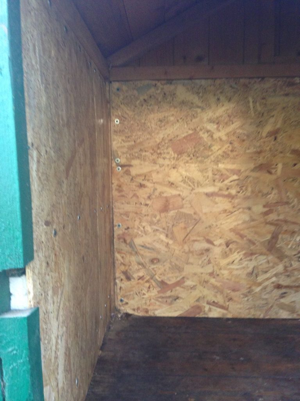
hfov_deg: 42.9
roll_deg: -1.2
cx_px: 150
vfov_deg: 55.4
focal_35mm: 33
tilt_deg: -2.1
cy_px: 200
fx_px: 381
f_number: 2.4
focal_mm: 4.12
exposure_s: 1/20
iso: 125
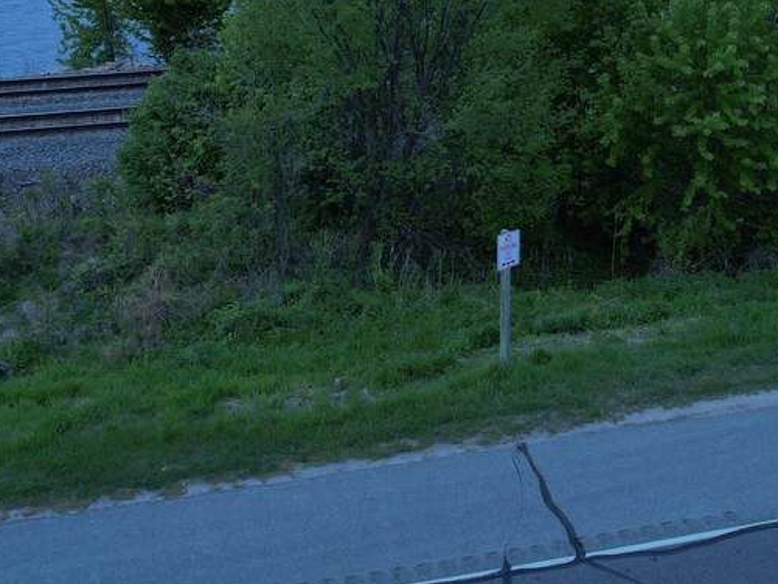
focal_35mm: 54
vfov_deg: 25.2
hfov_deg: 35.3
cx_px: 500
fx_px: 1214
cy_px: -49
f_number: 2.8
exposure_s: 1/2000
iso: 100
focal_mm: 8.38
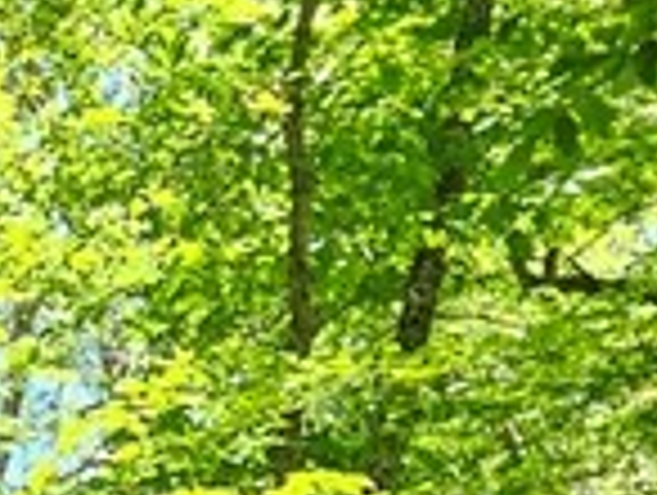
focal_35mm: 91
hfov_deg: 16.5
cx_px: -652
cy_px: 850
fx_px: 1730
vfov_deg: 14.6
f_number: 2.2
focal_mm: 2.2
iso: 64
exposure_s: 1/120
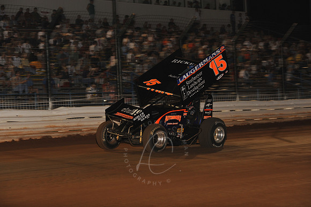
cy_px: 104
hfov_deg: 18.3
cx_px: 156
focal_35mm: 112
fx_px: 967
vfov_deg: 12.2
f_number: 6.3
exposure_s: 1/320
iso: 800
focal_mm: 112
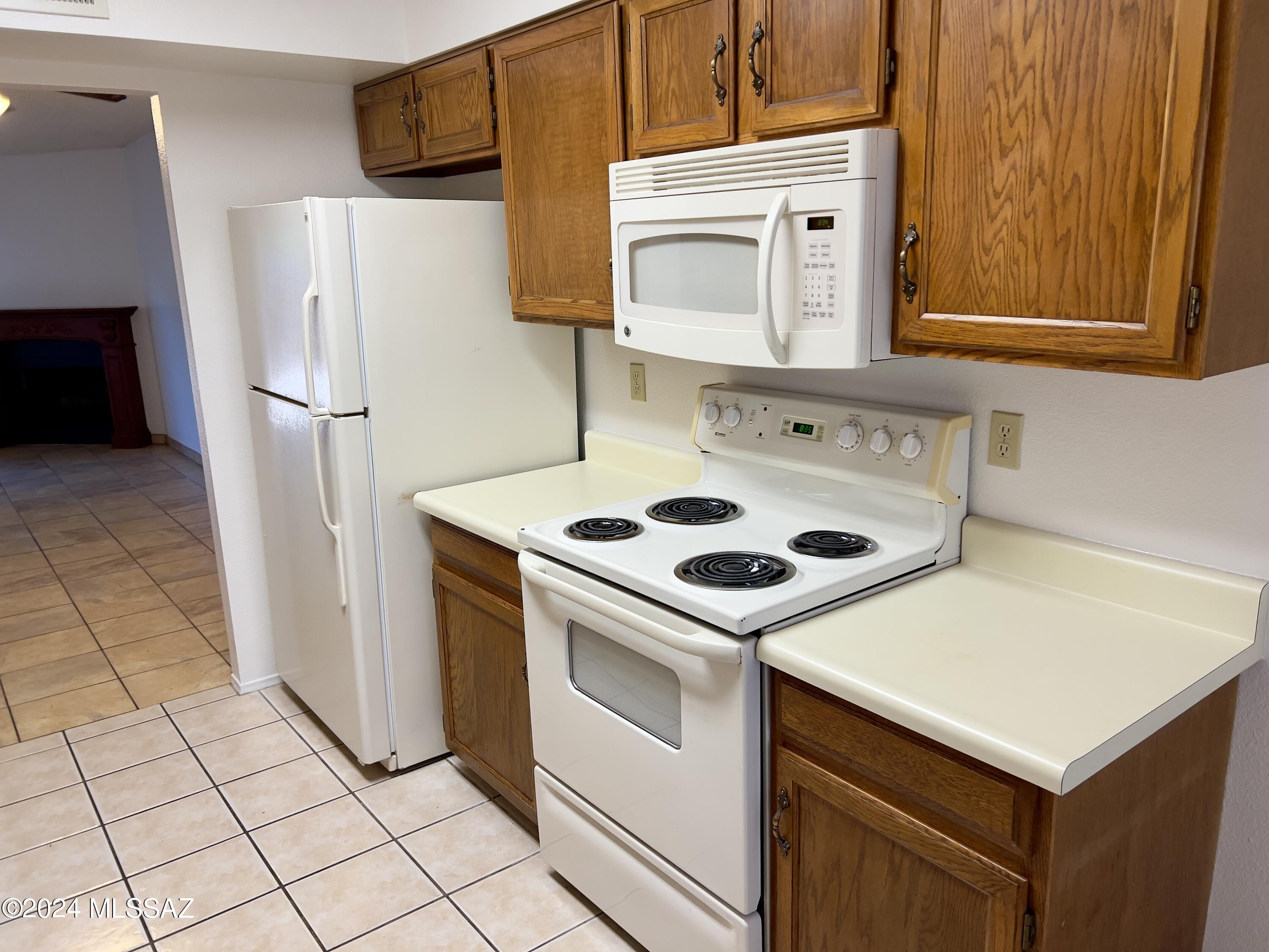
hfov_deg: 67.3
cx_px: 634
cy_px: 476
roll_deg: +2.3
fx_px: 953
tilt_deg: -14.5
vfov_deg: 53.1
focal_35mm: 26
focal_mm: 5.7
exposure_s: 1/120
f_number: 1.5
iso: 80
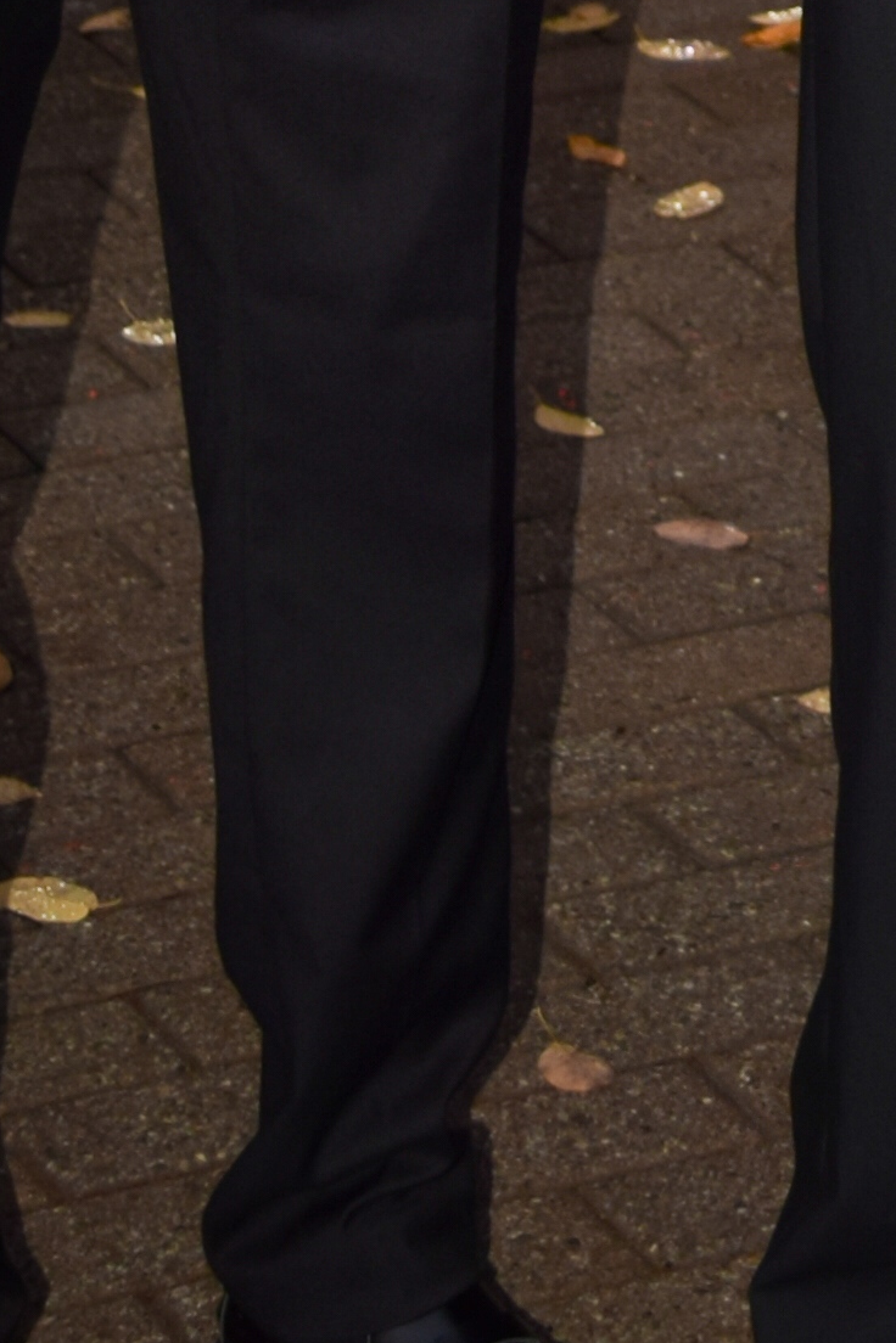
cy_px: -1055
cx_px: 1841
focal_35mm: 212
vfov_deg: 9.3
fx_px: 7914
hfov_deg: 6.3
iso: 100
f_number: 4
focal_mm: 26
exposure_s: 1/200
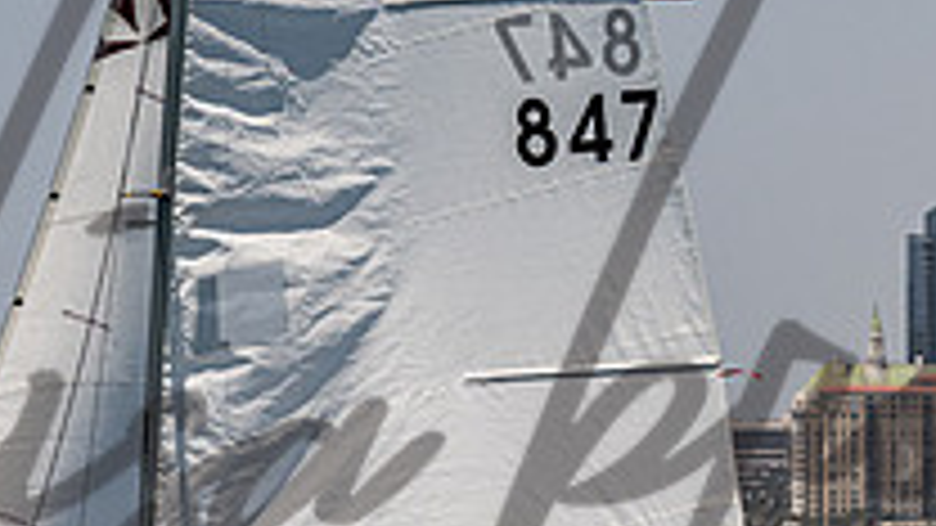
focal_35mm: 479
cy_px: 566
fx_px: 11888
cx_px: 1190
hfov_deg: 4.5
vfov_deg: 2.5
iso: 400
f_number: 8
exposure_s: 1/2500
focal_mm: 130
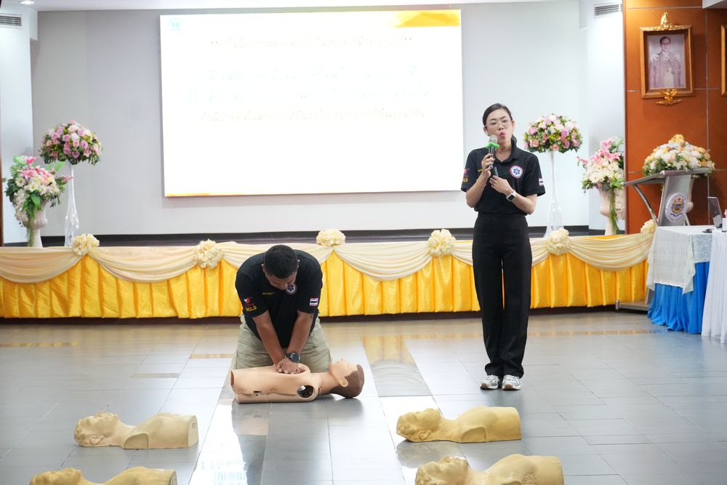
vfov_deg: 13.8
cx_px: 364
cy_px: 242
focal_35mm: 99
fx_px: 1999
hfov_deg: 20.6
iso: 5000
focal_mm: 66
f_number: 5.6
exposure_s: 1/125
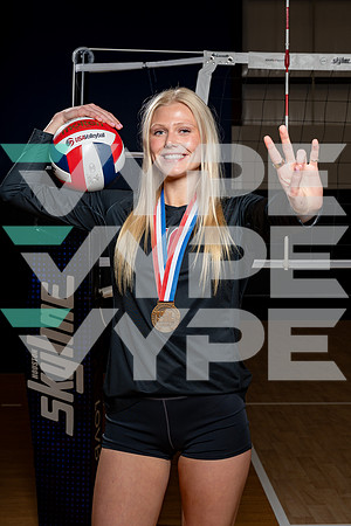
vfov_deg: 31.4
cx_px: 176
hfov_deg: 21.2
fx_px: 936
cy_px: 263
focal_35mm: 64
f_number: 8
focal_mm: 64
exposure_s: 1/250
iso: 100
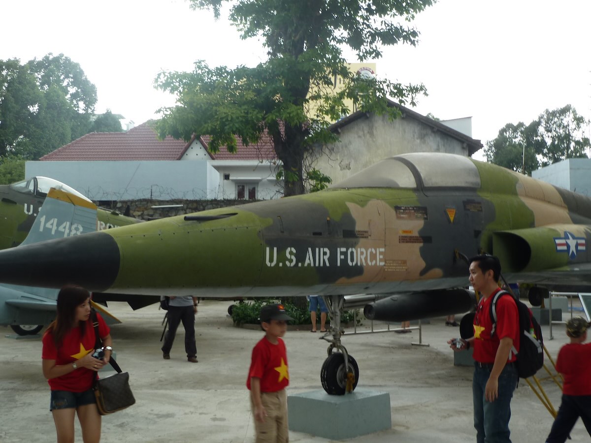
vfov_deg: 32.9
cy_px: 222
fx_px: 751
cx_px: 296
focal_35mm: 44
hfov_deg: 42.9
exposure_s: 1/50
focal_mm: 7.3
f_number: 3.7
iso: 80
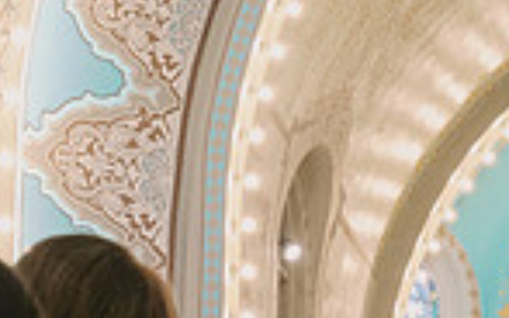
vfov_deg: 6.3
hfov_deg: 9.8
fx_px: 2873
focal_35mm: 207
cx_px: 820
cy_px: 456
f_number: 5.6
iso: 3200
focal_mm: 48
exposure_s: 1/125
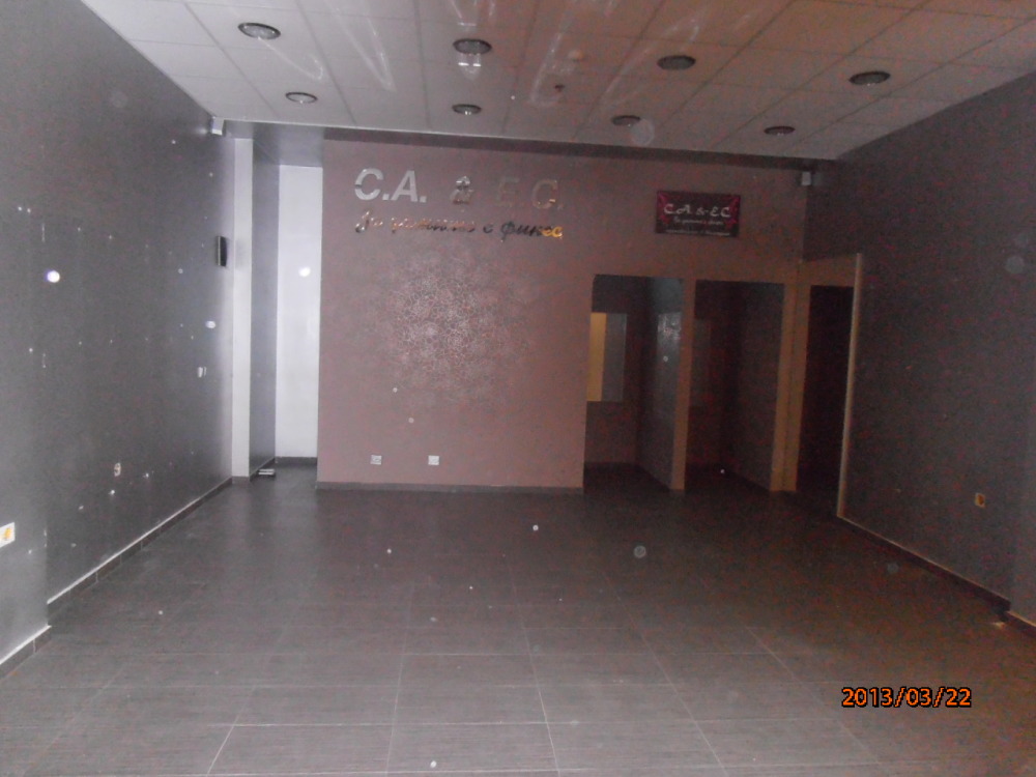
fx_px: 718
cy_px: 388
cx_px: 518
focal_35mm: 24
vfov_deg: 56.8
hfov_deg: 71.6
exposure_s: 1/30
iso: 800
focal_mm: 4.2
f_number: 3
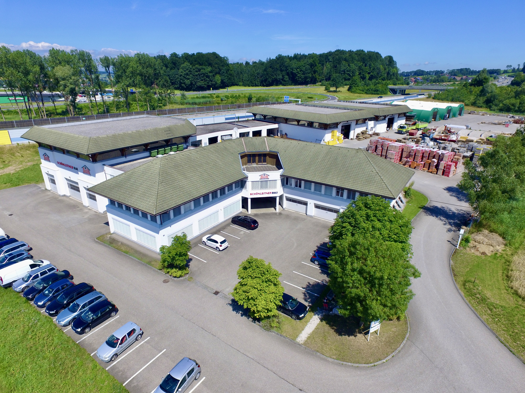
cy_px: 196
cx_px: 262
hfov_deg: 81.7
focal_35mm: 20
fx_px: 303
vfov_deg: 66.0
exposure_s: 1/965
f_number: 2.8
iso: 100
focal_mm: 3.61
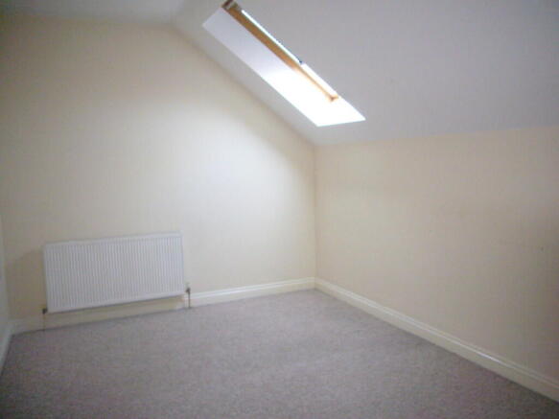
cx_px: 280
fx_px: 452
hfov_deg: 63.5
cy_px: 210
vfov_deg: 49.7
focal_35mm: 28
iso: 400
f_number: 2.8
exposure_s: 1/30
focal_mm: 4.6
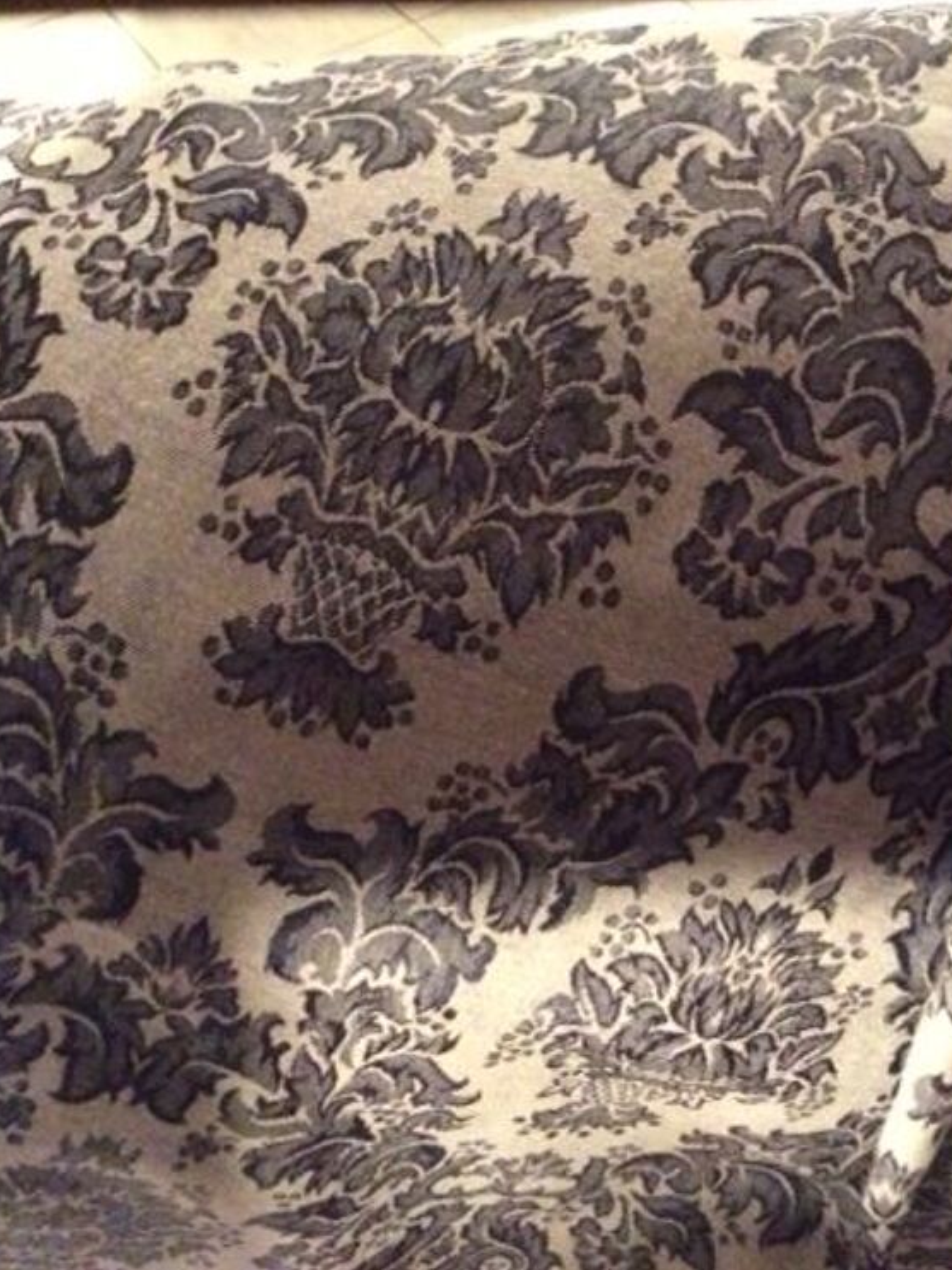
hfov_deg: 32.8
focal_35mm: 43
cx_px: 737
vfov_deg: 43.9
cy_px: 635
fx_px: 1577
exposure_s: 1/17
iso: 640
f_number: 2.4
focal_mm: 3.3
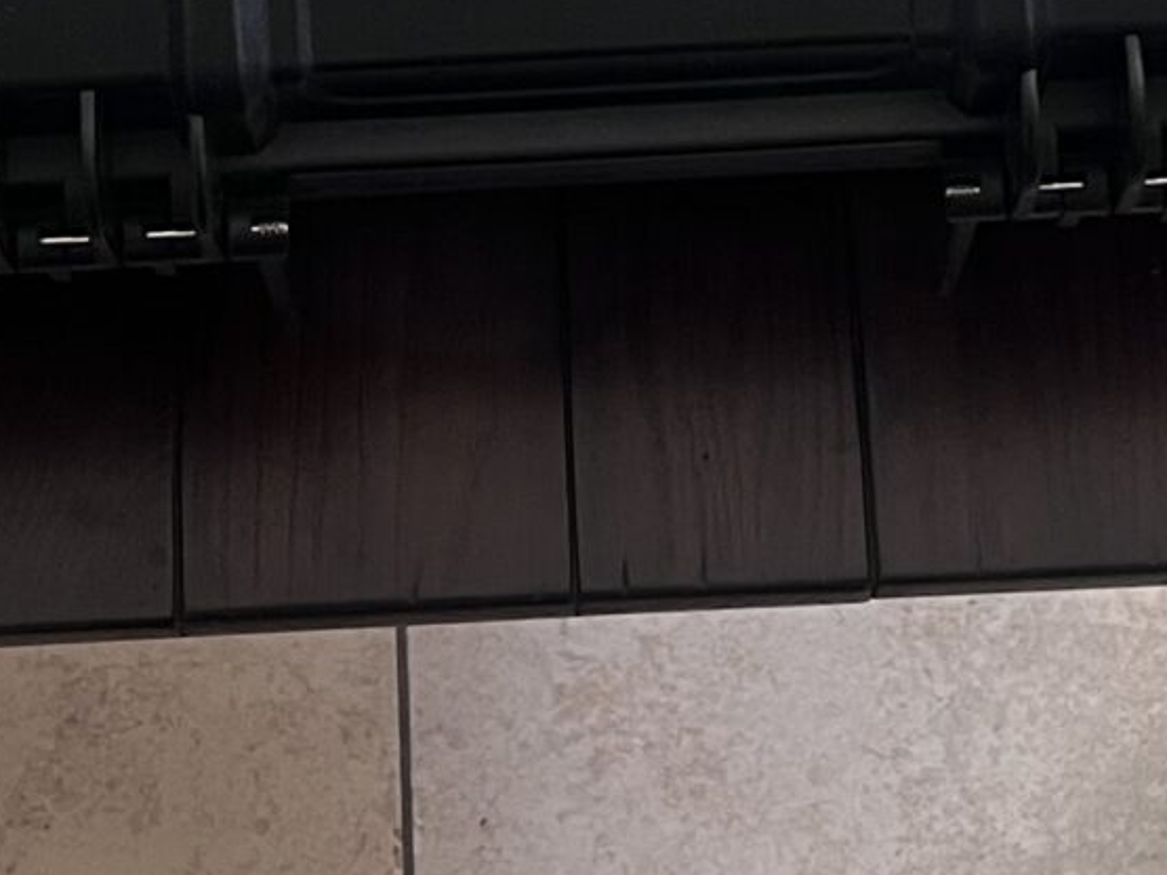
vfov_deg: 12.1
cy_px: -181
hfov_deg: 16.4
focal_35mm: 120
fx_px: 4045
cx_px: 660
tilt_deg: -72.3
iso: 160
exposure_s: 1/60
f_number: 1.5
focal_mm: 5.7
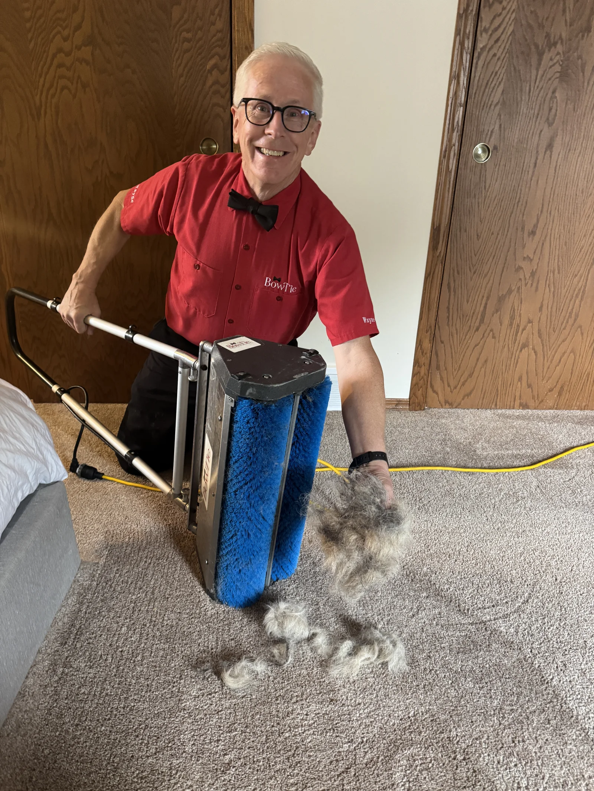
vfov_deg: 71.6
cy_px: 396
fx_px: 549
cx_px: 297
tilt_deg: -24.4
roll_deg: -1.4
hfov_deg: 56.8
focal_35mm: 24
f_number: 1.78
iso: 640
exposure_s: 1/40
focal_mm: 6.76
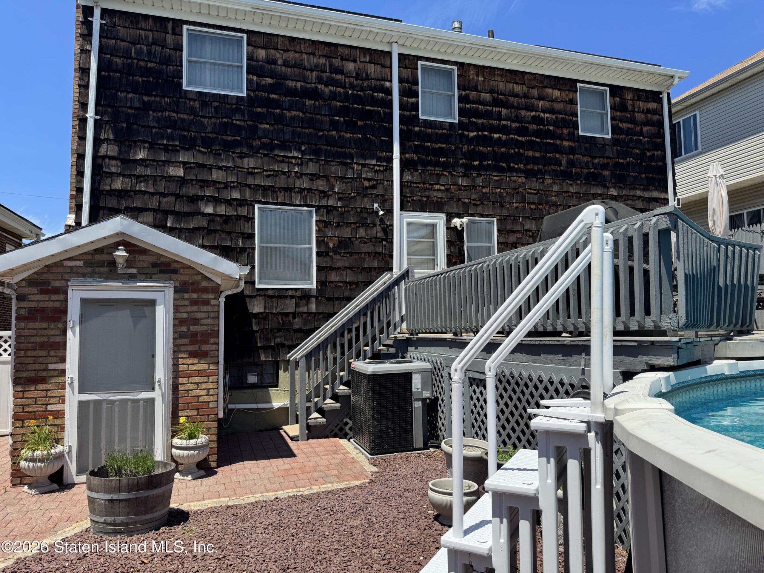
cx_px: 382
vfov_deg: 56.8
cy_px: 286
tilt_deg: +4.2
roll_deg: +0.6
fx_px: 530
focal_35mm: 24
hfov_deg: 71.6
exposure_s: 1/2959
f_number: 1.78
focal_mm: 6.76
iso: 80
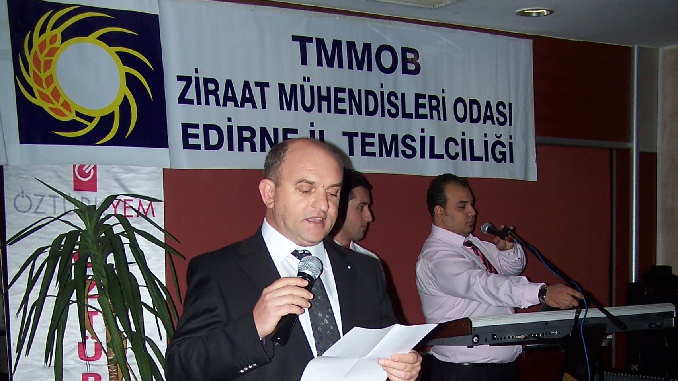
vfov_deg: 20.5
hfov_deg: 37.2
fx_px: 1007
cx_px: 338
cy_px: 416
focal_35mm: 56
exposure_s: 1/60
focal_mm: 6.3
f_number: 2.8
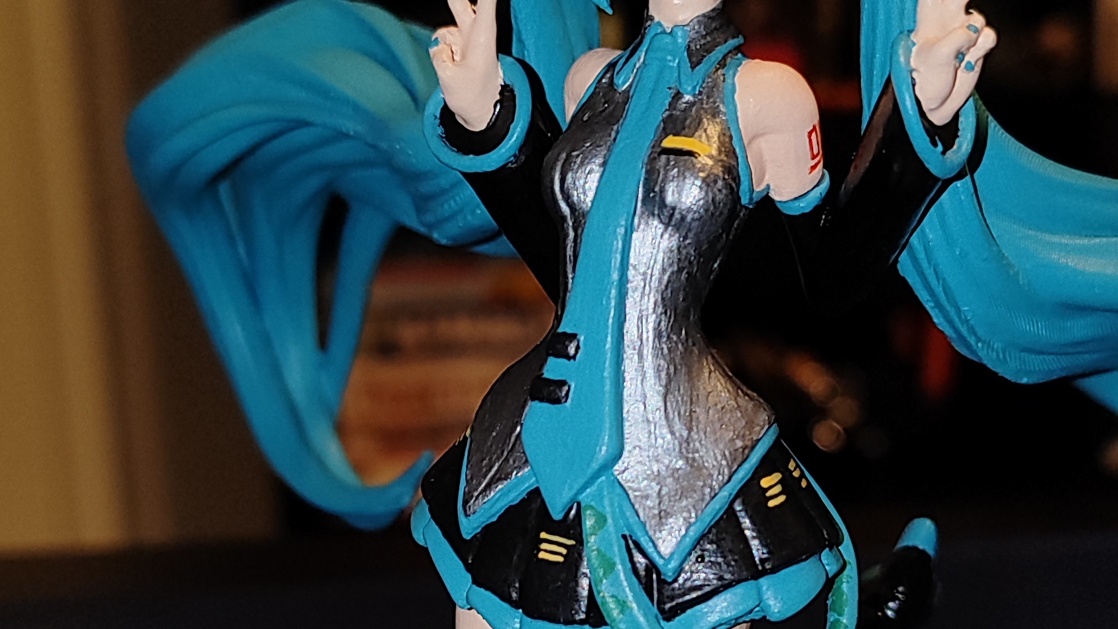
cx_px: 569
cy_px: 455
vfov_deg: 19.3
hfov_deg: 33.8
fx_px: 1838
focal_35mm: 62
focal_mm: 5.89
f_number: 1.89
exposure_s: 1/60
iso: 266
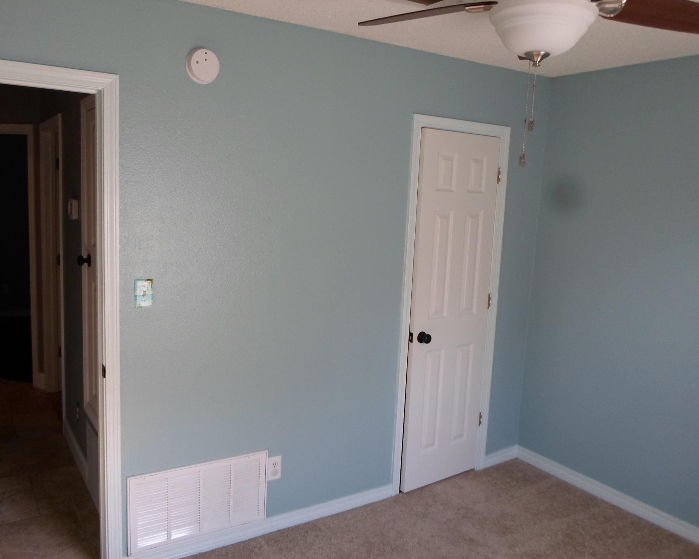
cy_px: 273
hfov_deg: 63.9
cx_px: 316
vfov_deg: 53.2
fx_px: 559
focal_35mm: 27
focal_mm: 4.5
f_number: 2.5
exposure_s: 1/60
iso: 80
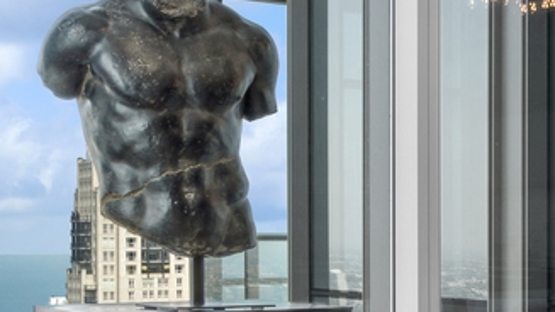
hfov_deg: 22.2
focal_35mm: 83
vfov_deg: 14.5
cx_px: 776
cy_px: 248
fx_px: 1222
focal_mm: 16
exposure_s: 1/100
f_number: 9
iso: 320
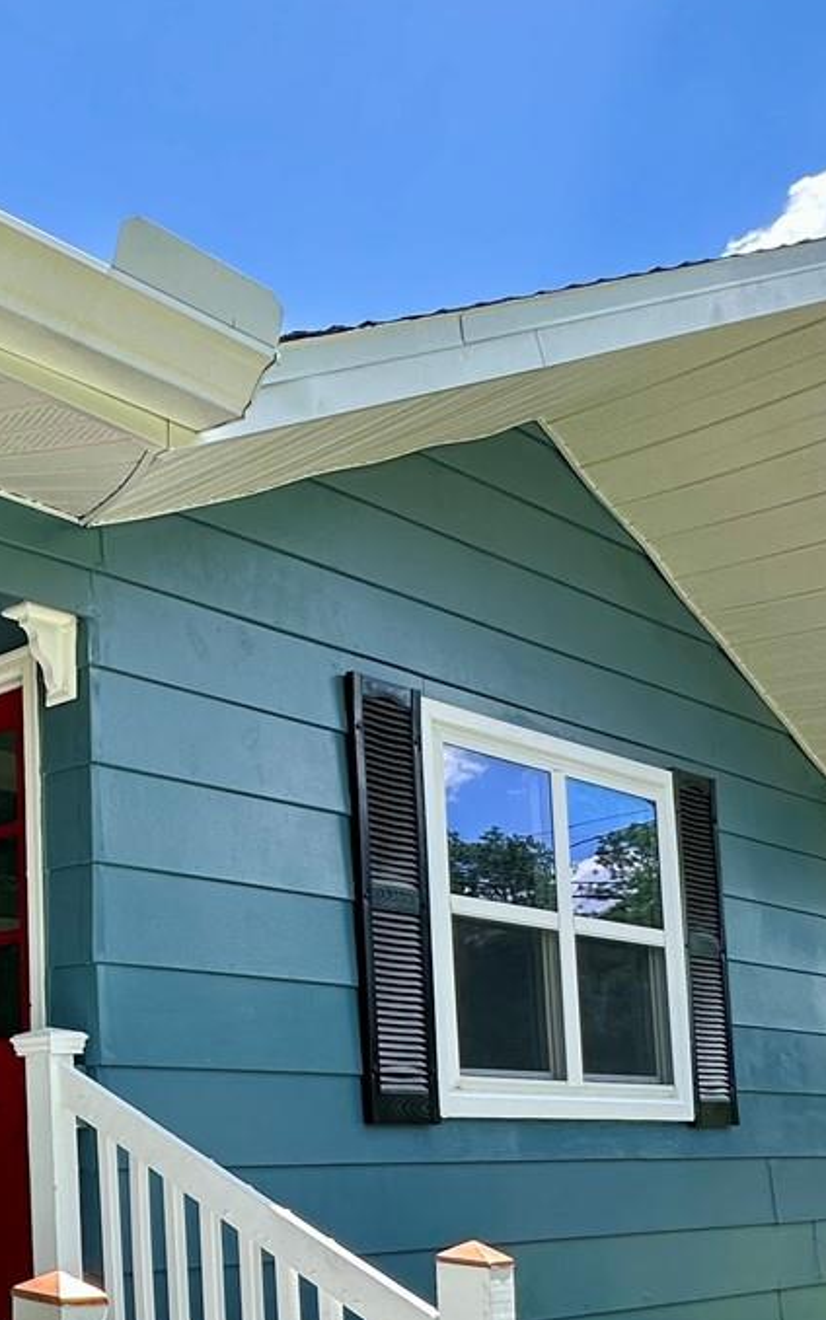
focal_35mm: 35
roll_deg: -1.4
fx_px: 1260
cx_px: -444
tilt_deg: +5.2
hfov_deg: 25.8
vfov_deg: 52.8
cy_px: 991
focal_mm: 2.22
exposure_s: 1/666
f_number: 2.2
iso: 40
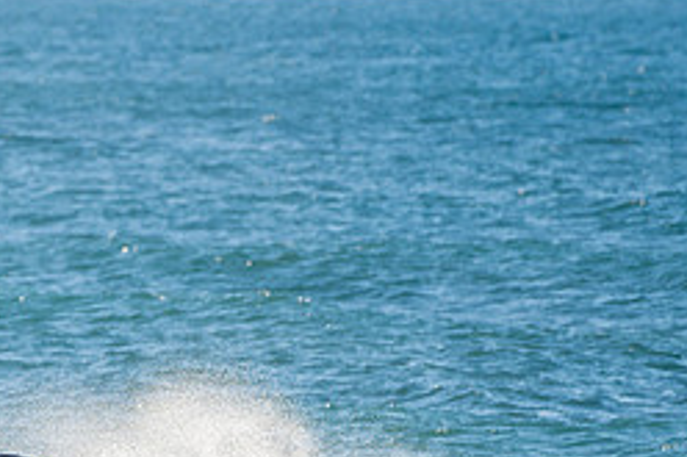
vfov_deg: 1.0
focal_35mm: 1435
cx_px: -8
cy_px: 521
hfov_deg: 1.4
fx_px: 27365
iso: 64
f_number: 6.3
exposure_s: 1/320
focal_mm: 500
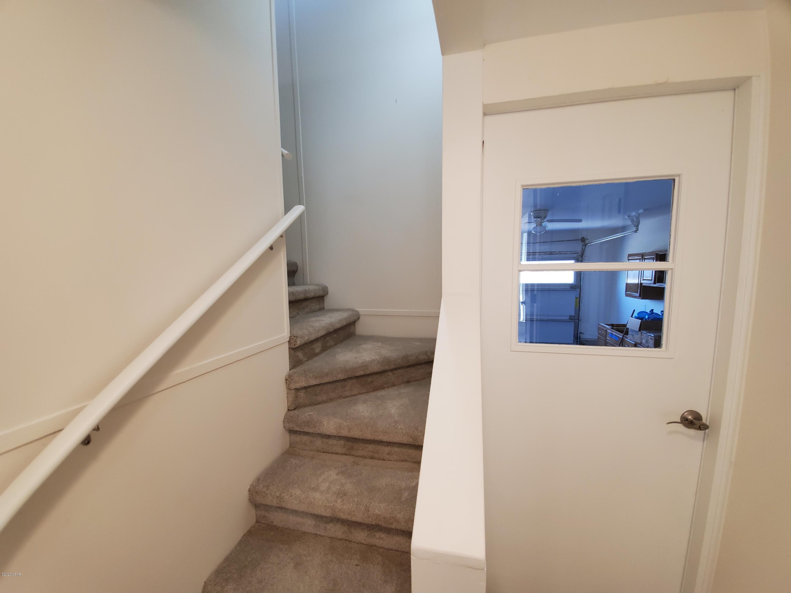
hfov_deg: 106.2
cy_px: 296
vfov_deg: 89.9
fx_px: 297
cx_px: 396
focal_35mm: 13
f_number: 2.2
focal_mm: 1.8
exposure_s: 1/60
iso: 200
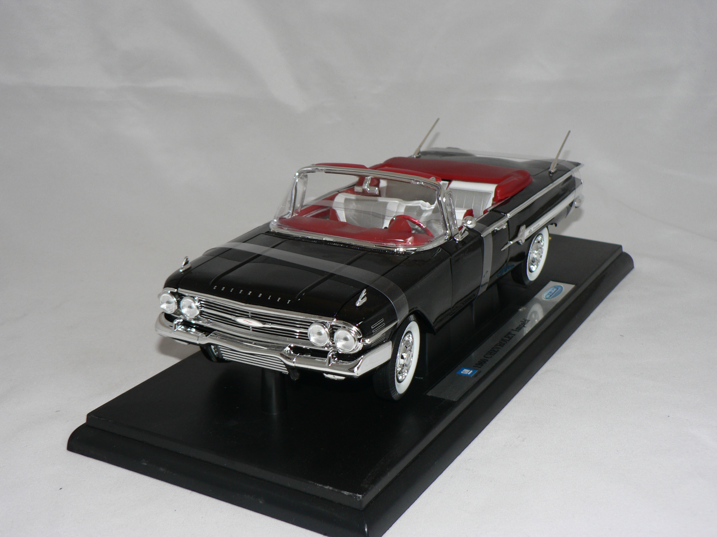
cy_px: 268
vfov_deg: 30.3
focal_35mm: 48
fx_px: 994
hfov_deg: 39.7
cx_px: 358
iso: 80
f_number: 2.8
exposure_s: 1/60
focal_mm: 8
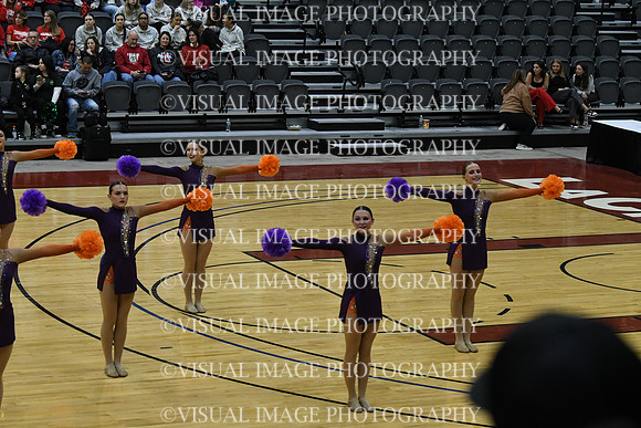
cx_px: 320
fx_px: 1870
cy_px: 214
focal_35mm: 105
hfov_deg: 19.5
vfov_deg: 13.0
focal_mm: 70
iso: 4000
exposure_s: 1/500
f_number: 4
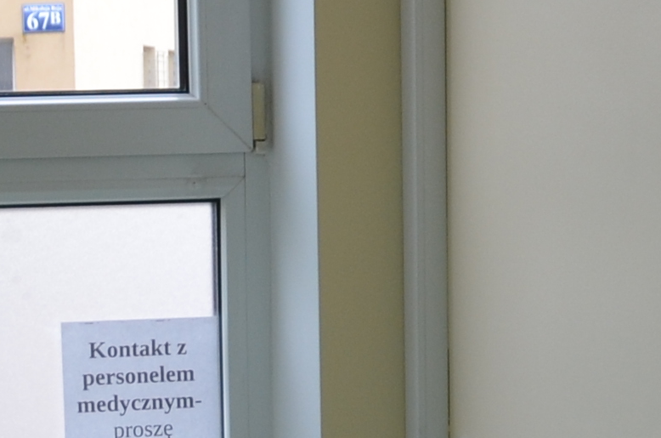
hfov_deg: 12.0
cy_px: 767
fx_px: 3133
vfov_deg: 7.8
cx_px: 125
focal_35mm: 171
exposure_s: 1/125
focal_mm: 18
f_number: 5.6
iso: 280
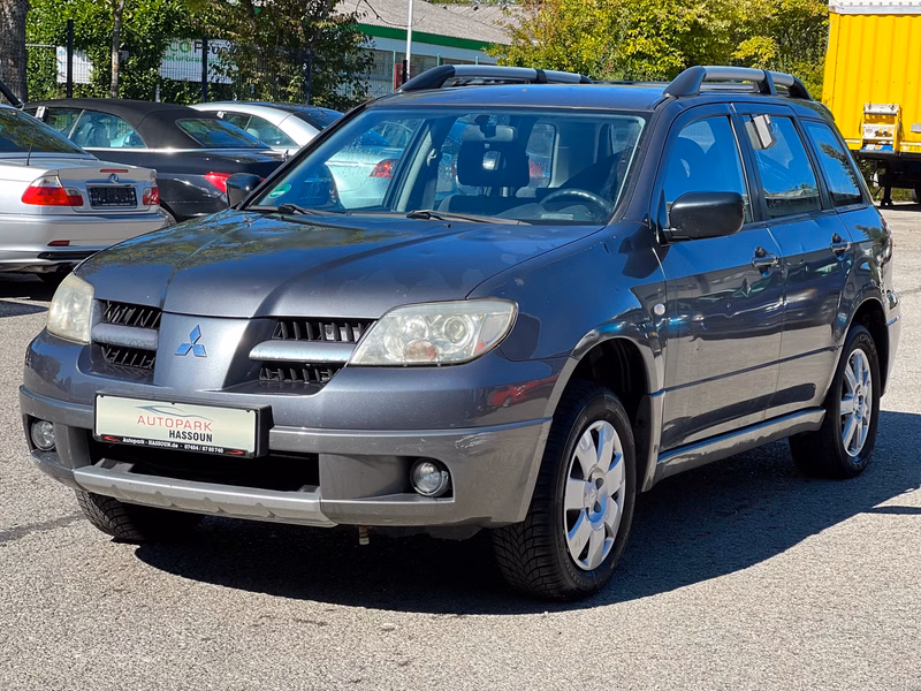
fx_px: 2049
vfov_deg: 19.1
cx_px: 460
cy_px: 346
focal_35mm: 77
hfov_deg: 25.3
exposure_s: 1/289
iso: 25
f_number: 2.8
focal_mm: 9
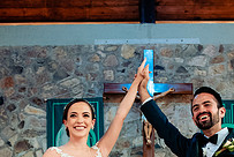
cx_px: 141
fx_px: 566
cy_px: 196
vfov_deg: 15.1
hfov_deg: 23.3
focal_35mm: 87
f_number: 4
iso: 1600
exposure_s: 1/250
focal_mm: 29
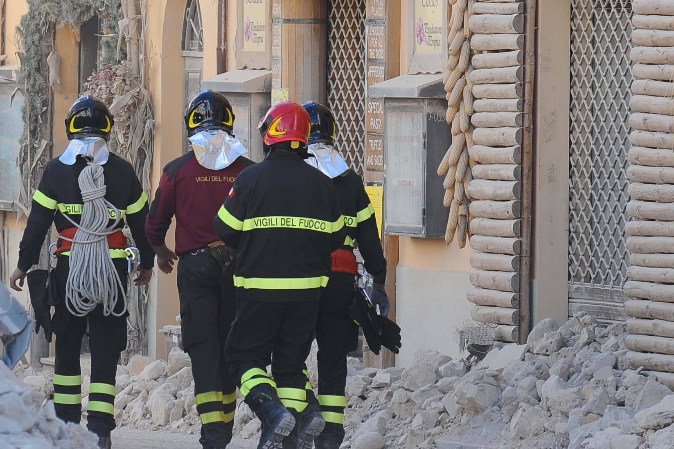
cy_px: 82
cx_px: 37
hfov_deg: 4.6
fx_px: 8462
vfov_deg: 3.0
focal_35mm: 452
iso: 400
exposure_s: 1/500
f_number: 5.6
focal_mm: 175
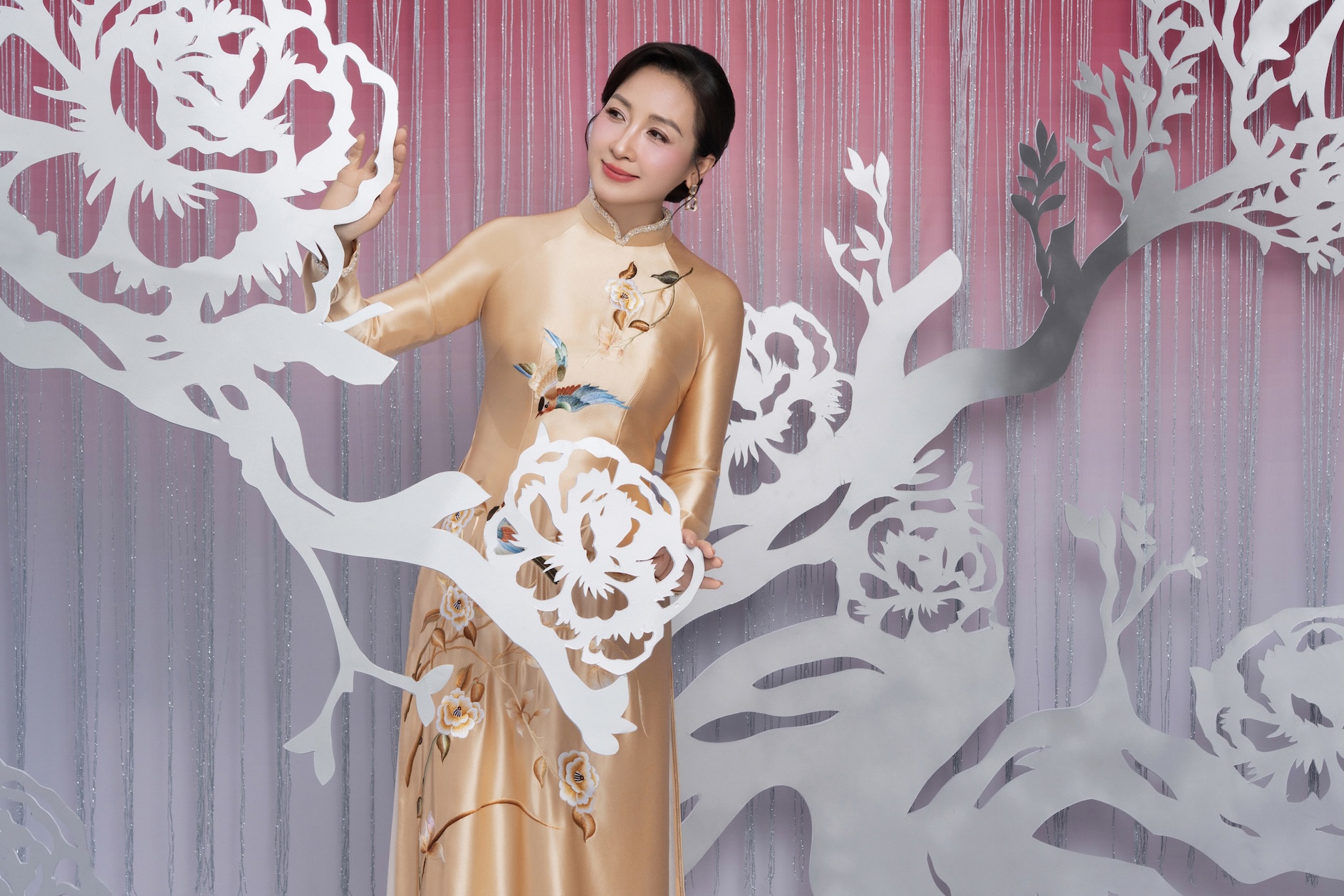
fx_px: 2053
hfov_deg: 36.2
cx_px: 672
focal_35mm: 55
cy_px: 448
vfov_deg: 24.6
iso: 200
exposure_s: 1/160
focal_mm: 55
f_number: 7.1
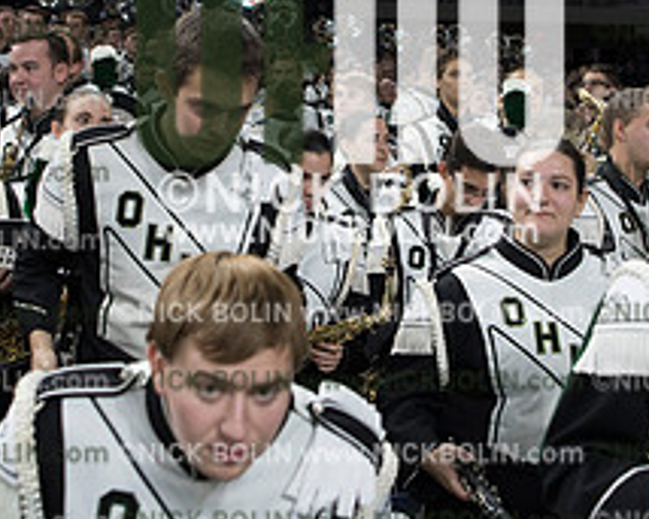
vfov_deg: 24.6
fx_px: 1171
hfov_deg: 31.0
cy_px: 102
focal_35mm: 61
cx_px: 349
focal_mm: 24
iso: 1250
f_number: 2.8
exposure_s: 1/640
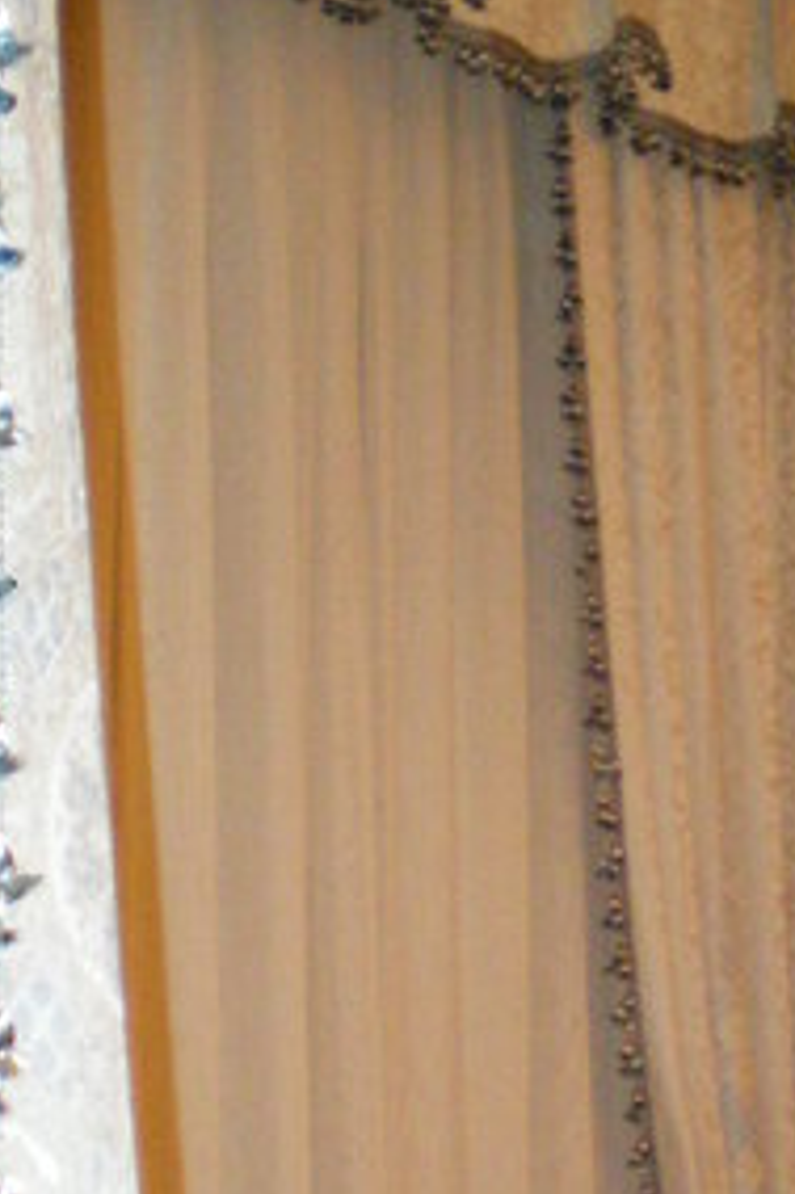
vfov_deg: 17.5
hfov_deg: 11.6
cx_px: 1018
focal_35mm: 115
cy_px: 1091
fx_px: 3814
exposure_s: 1/30
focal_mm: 6.3
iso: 400
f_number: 3.1
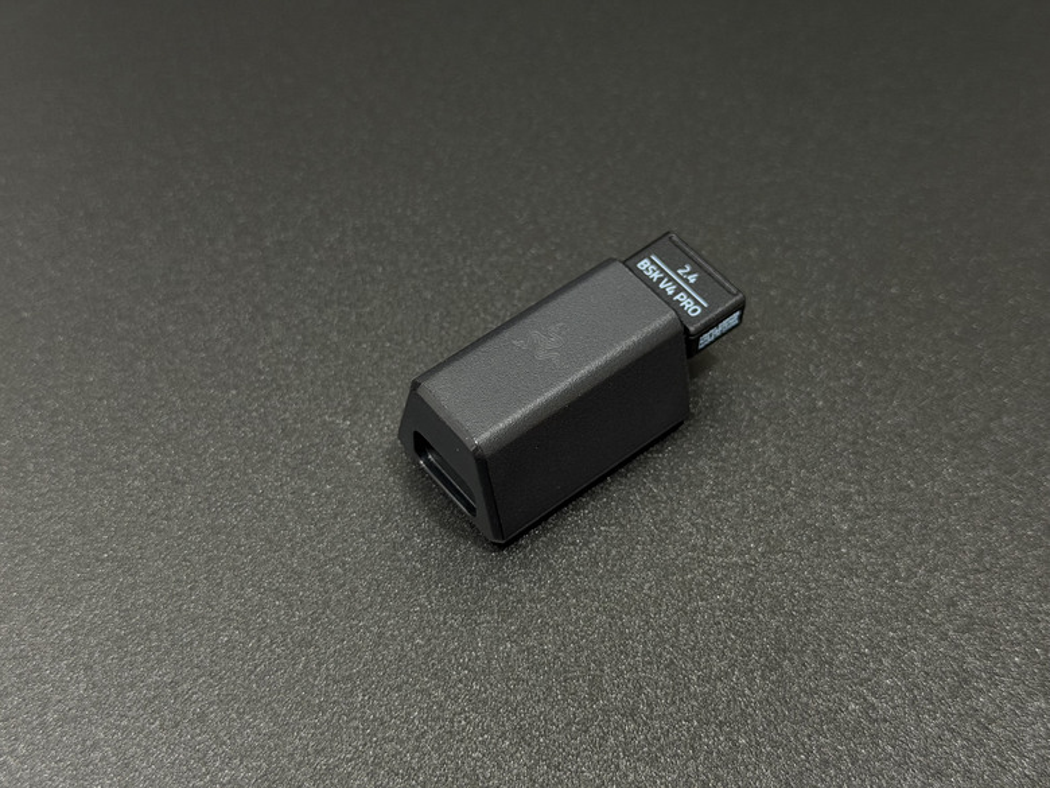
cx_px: 525
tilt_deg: -54.5
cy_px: 394
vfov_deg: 30.3
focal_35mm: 48
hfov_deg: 39.7
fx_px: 1456
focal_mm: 6.76
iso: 320
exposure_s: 1/40
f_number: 1.78
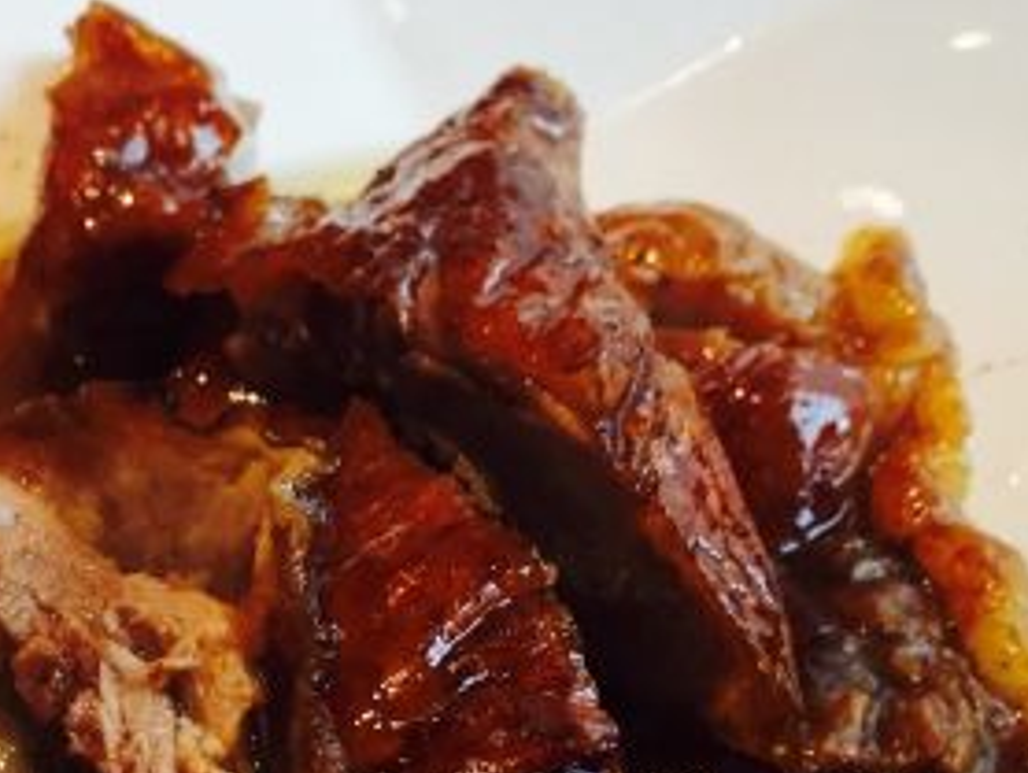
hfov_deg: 26.0
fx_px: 2170
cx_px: 155
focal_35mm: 73
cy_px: 756
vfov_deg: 19.7
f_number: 2.2
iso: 40
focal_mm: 4.15
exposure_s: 1/30
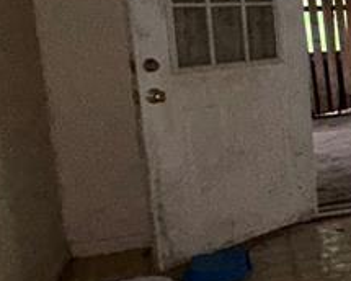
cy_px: 106
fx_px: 675
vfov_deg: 23.4
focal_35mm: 65
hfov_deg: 19.7
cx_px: 663
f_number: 2.2
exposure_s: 1/60
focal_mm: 2.22
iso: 320
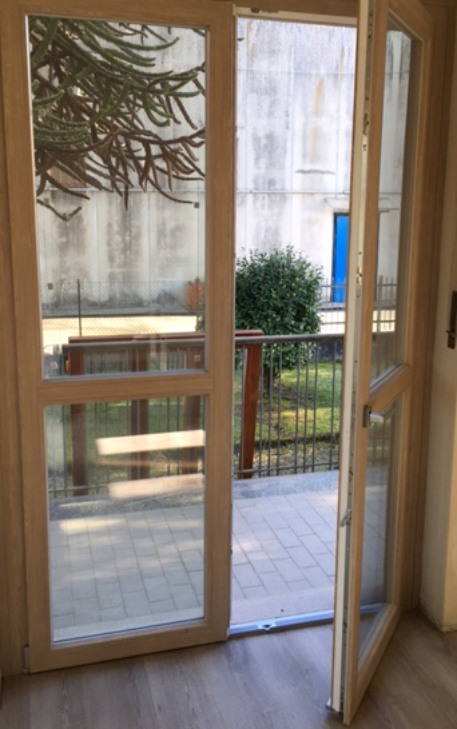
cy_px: 338
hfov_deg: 35.4
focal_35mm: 36
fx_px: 716
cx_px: 247
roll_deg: -0.1
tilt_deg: -11.3
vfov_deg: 53.9
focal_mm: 4.15
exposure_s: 1/100
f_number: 2.2
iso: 40
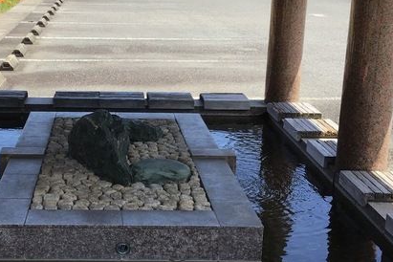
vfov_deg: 21.2
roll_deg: -1.4
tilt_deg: -15.7
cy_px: 130
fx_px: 699
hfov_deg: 31.0
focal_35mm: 64
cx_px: 109
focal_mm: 3.3
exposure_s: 1/590
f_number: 2.4
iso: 25
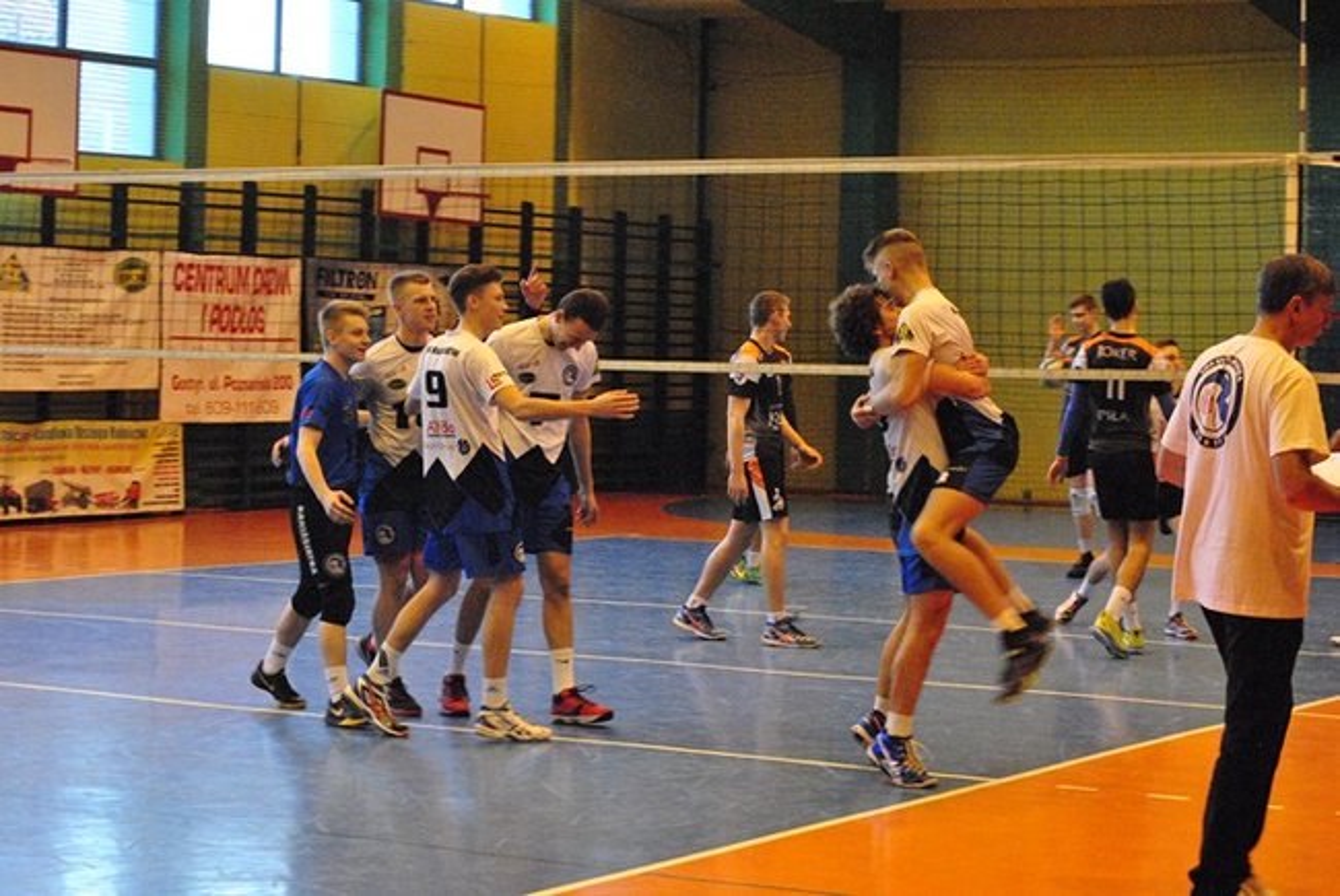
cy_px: 448
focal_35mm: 82
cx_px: 670
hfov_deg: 24.6
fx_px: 3074
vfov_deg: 16.6
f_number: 5.6
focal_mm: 55
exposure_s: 1/80
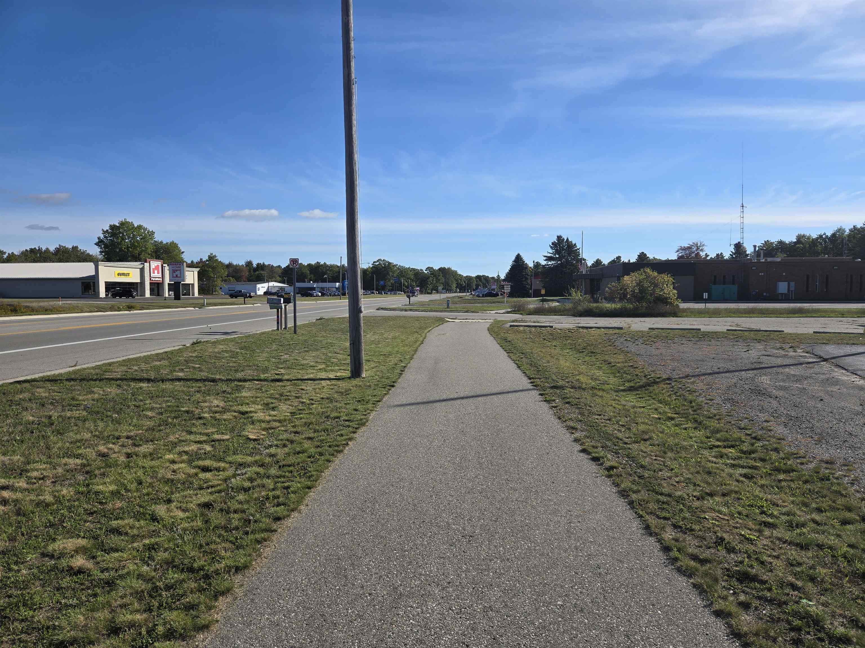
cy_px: 324
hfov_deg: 73.9
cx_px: 432
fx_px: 575
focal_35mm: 23
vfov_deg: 58.9
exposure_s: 1/2921
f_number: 1.8
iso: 32
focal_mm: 5.4
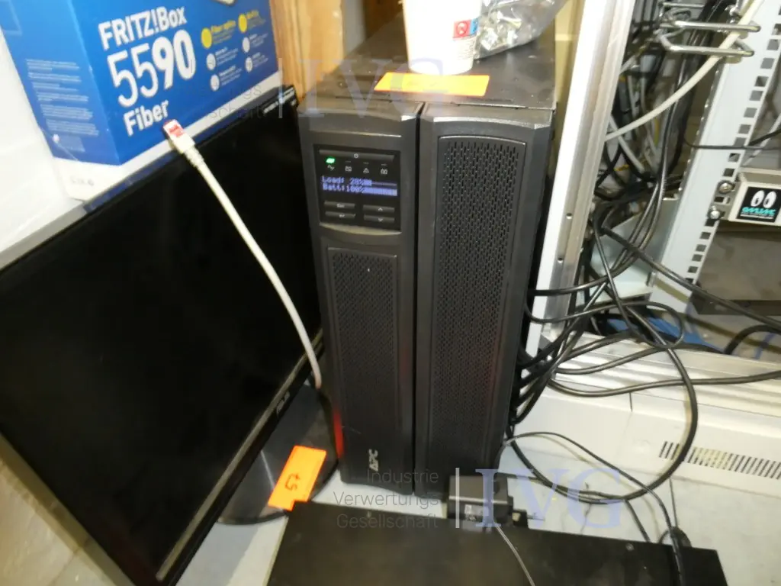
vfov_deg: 56.8
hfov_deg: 71.6
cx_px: 390
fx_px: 541
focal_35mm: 24
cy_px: 293
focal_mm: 4.3
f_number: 3.3
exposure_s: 1/8
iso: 640
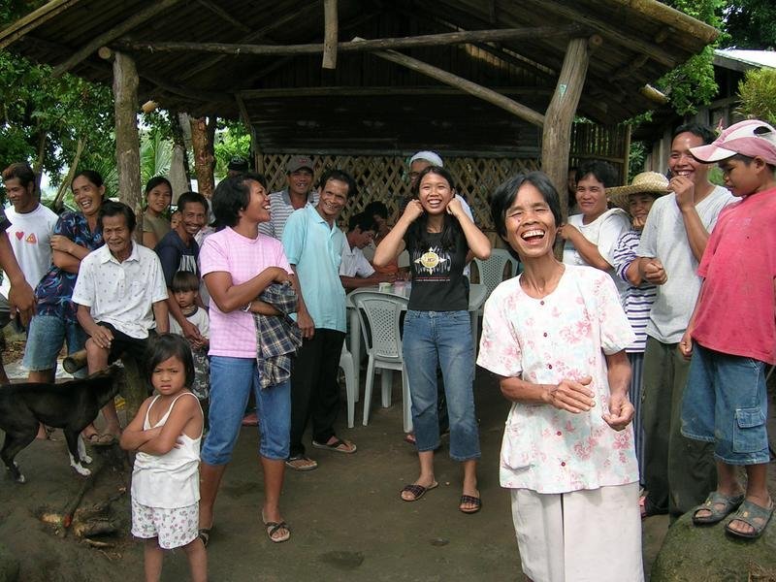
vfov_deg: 40.7
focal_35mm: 35
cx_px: 388
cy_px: 291
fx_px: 785
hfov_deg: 52.6
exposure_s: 1/178
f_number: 2.8
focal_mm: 5.4
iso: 50
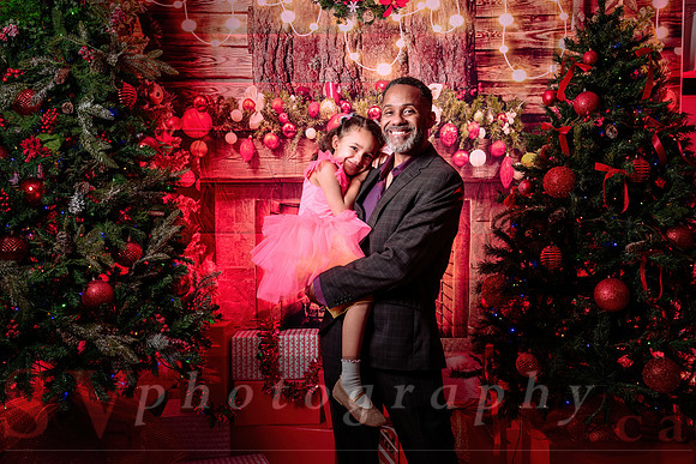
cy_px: 224
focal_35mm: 40
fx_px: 768
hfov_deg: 48.7
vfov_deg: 33.6
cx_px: 362
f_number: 4
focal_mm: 38
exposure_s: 1/160
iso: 500
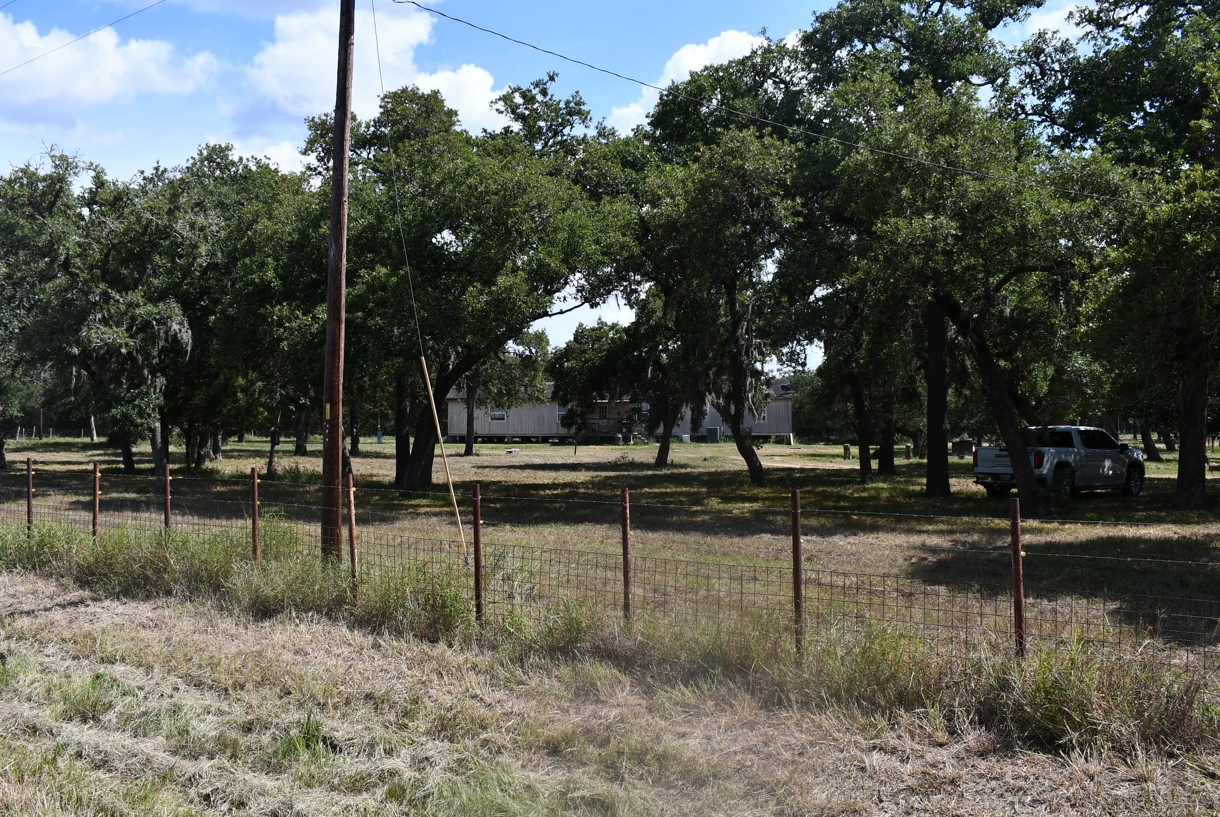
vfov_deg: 37.0
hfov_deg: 53.1
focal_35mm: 36
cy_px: 408
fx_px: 1221
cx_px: 610
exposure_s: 1/250
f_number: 8
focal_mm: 18
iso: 100
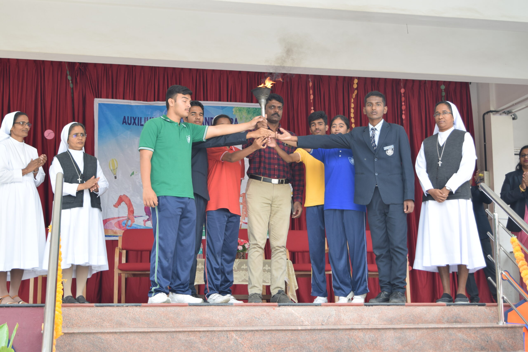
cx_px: 264
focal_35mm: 60
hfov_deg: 33.4
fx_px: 880
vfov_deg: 22.6
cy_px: 176
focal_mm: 40
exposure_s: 1/125
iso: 200
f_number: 5.6
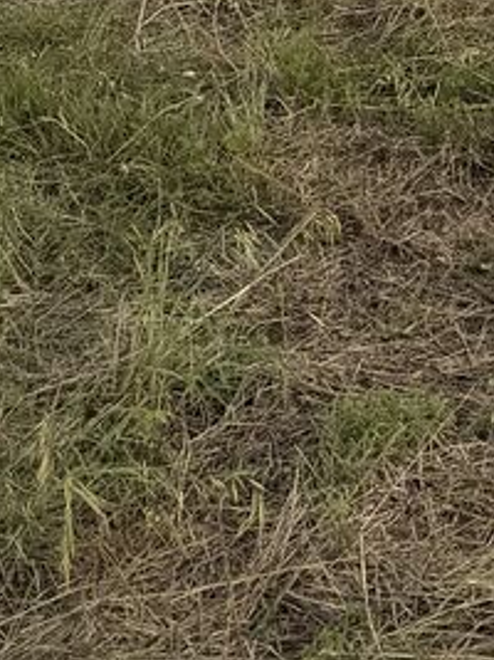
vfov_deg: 10.9
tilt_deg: +0.4
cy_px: -1063
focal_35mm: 144
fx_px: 2742
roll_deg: -2.6
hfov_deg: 9.6
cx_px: 993
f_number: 1.78
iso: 80
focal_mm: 6.76
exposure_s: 1/2445
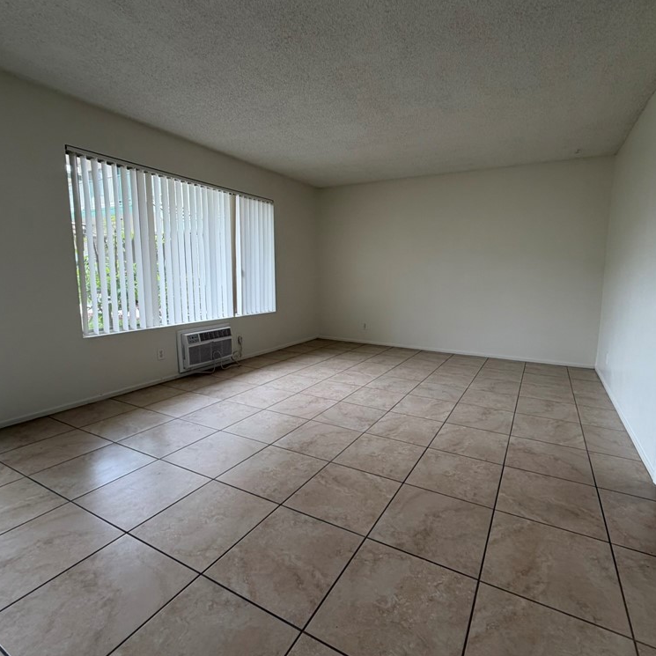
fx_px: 364
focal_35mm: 17
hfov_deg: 83.8
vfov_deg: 84.0
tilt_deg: -7.2
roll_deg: +0.0
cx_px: 357
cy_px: 320
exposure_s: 1/120
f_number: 2.2
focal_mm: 2.22
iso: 125
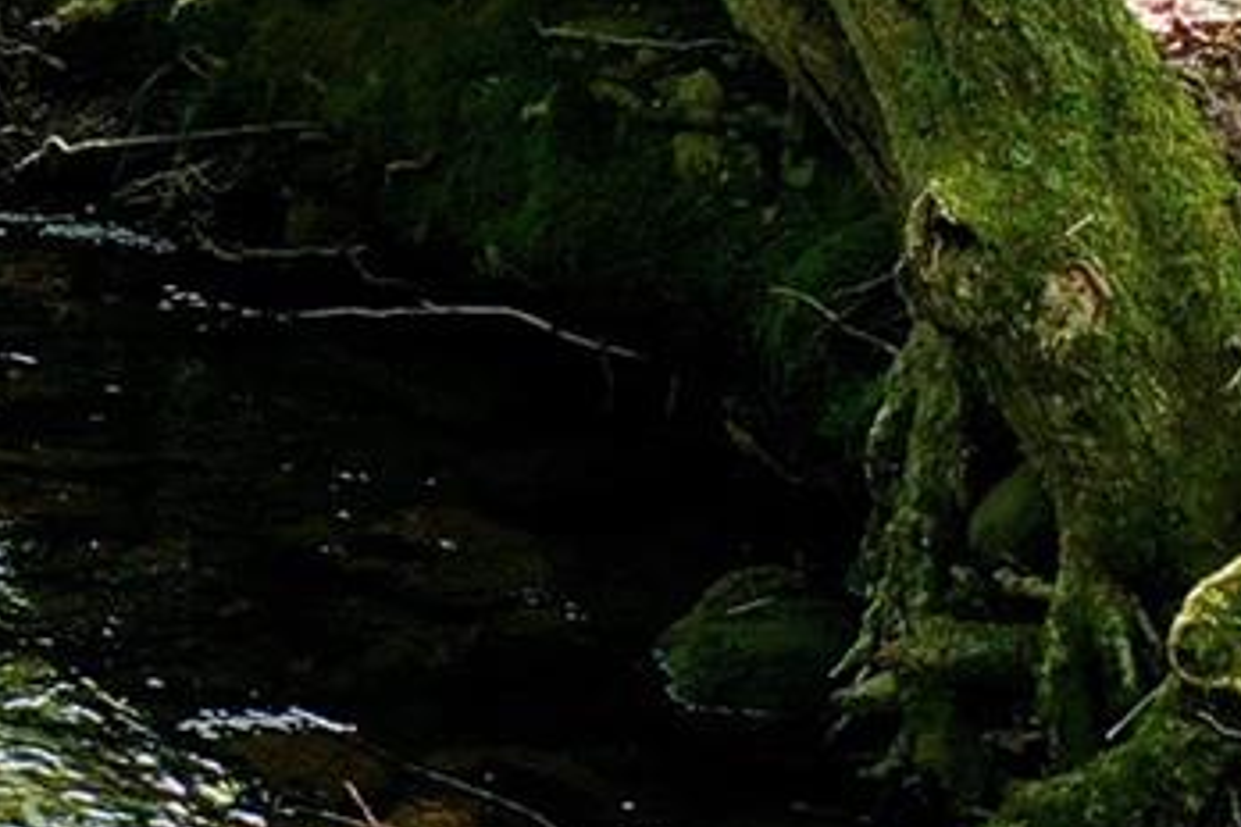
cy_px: -1082
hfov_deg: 12.4
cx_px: 157
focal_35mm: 165
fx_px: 5687
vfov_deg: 7.8
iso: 100
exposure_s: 1/100
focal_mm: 10.26
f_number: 4
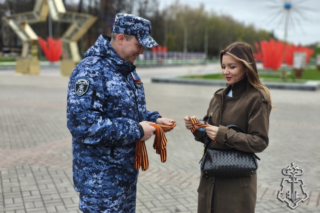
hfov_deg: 41.9
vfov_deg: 28.6
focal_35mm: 47
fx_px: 418
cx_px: 160
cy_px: 106
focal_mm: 7.1
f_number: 4.5
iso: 320
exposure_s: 1/1343
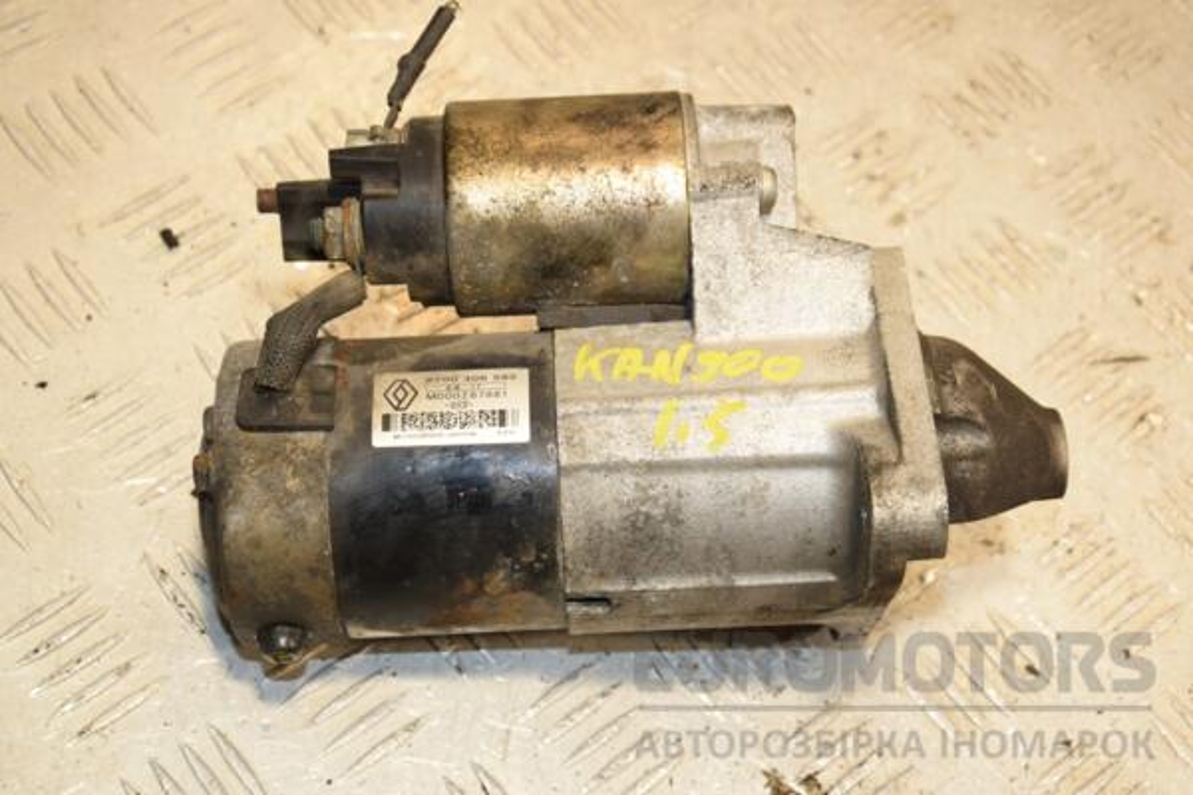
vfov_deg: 18.9
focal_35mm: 72
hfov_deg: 28.1
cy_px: 398
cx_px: 596
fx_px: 2386
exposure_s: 1/200
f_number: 7.1
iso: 800
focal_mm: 48
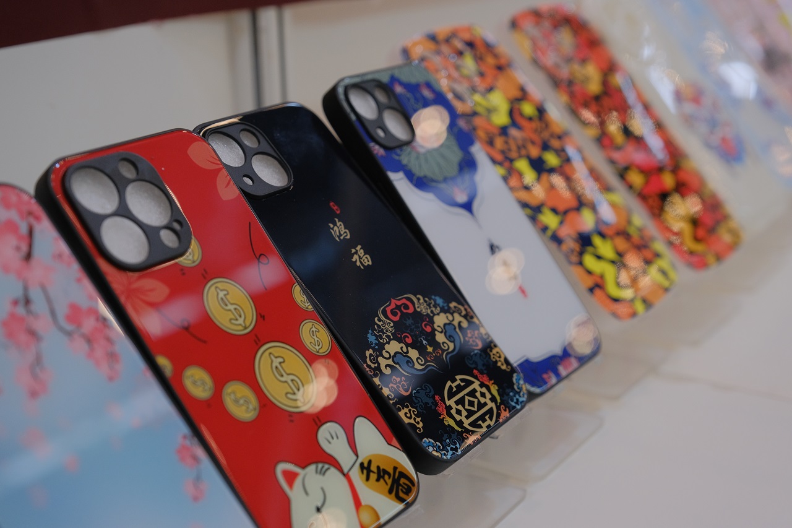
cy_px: 264
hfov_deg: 35.6
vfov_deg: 24.2
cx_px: 396
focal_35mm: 56
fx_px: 1232
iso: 800
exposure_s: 1/125
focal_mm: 37.6
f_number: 3.6
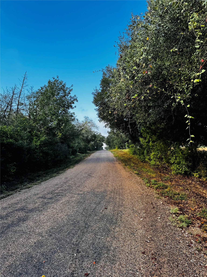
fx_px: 191
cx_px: 104
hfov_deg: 56.8
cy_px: 138
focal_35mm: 24
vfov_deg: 71.6
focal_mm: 6.76
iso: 80
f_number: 1.78
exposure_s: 1/514
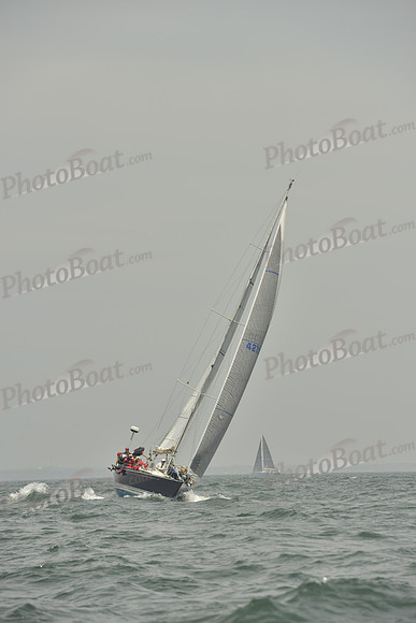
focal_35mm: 165
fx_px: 2858
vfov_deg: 12.4
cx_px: 208
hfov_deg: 8.3
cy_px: 312
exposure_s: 1/1250
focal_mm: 165
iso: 200
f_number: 8
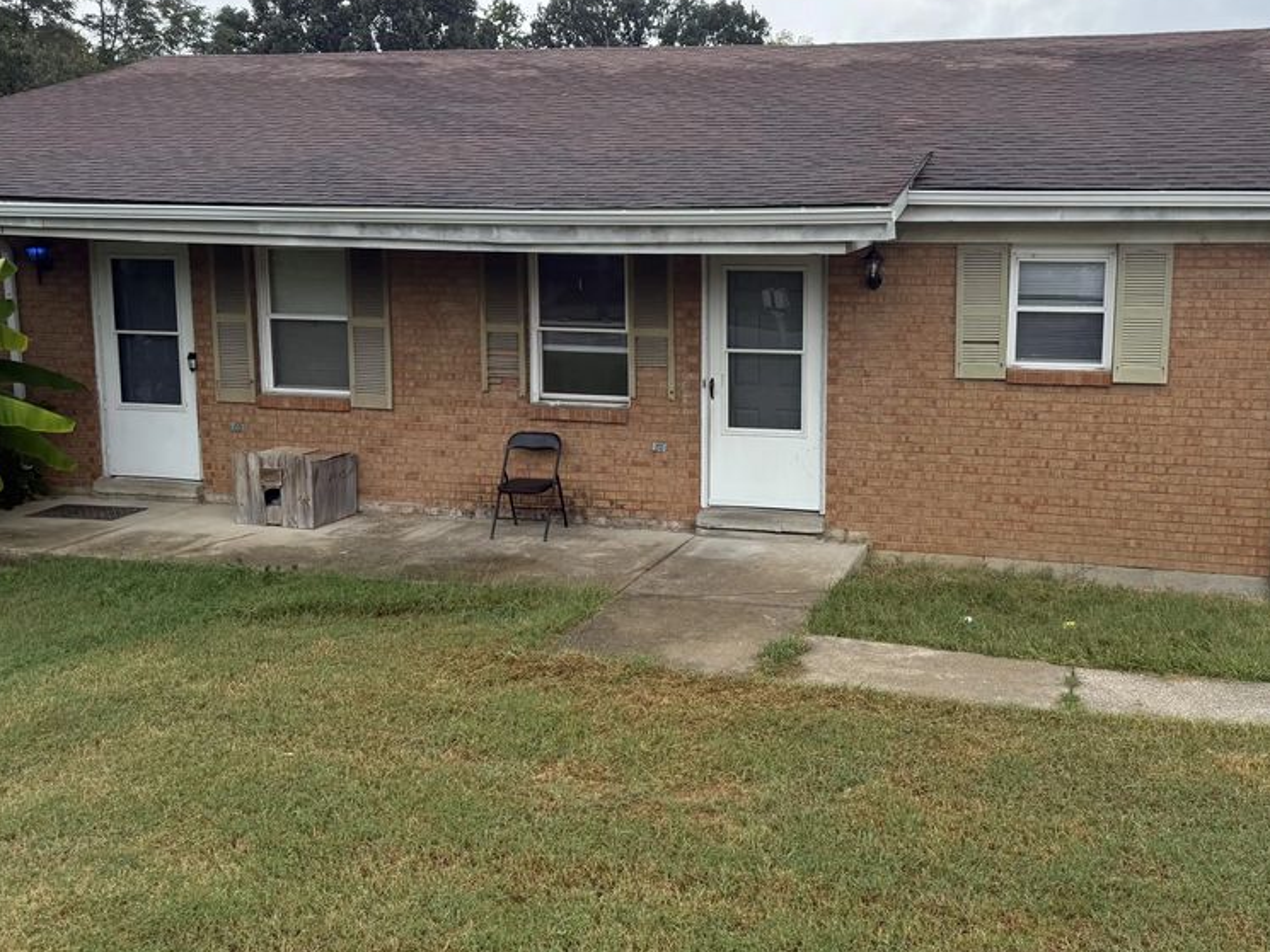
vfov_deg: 42.9
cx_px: 830
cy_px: 410
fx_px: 1211
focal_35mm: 33
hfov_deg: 54.4
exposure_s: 1/1727
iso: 100
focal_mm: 6.76
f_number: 1.78
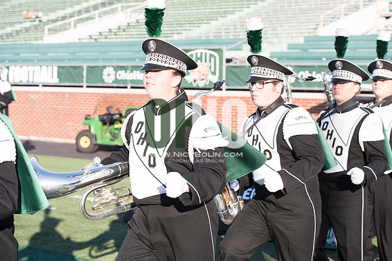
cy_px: 130
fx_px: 762
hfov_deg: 28.8
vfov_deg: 19.5
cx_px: 196
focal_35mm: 70
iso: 320
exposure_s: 1/800
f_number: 5
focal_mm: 70
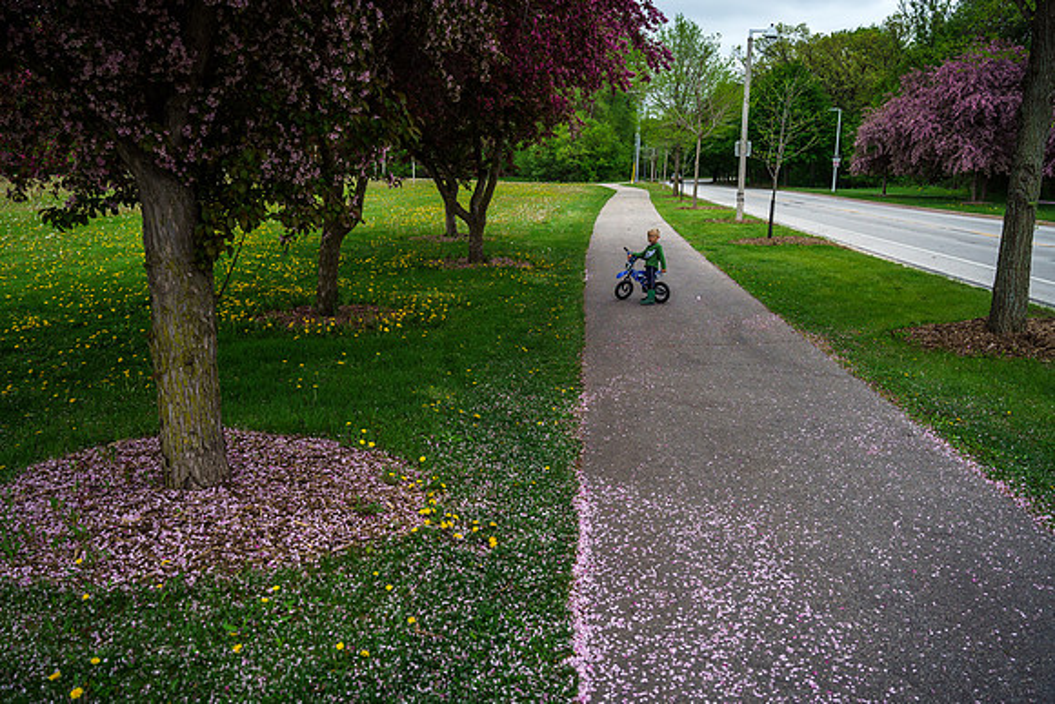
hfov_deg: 58.3
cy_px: 330
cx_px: 494
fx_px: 946
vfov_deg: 40.8
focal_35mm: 32
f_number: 4
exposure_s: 1/3200
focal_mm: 30.1
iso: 800
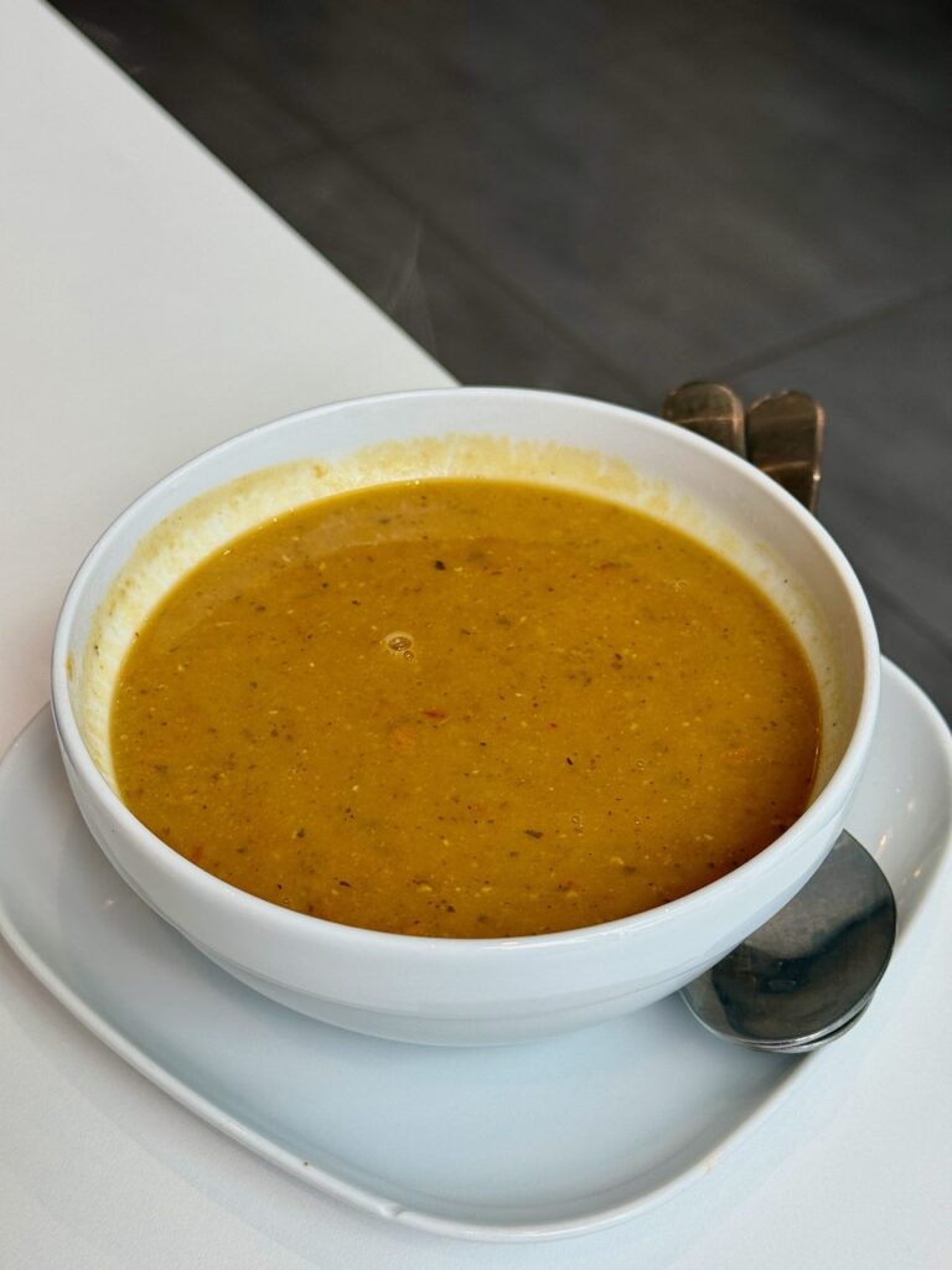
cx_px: 476
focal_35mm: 48
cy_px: 635
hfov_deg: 30.3
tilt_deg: -42.7
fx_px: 1760
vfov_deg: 39.7
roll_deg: -0.7
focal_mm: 6.76
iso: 64
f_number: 1.78
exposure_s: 1/249
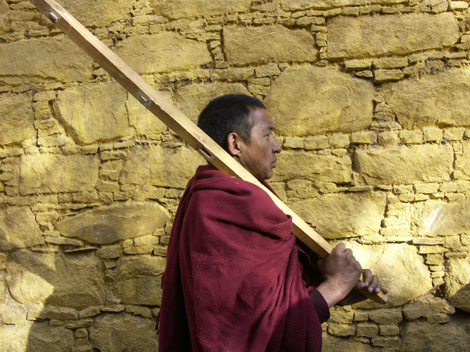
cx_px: 235
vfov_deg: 38.7
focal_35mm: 37
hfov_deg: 50.1
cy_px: 176
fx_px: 502
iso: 100
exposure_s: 1/60
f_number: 3.5
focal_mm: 9.55
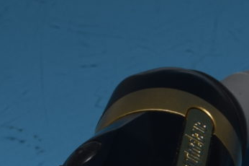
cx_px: 274
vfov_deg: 6.5
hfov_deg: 10.2
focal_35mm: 200
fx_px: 1382
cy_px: 390
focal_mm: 18
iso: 100
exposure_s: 1/60
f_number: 8
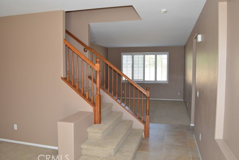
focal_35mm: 28
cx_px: 120
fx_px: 186
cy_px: 81
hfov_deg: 65.5
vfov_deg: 46.4
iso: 400
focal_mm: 18
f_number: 4
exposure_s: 1/125
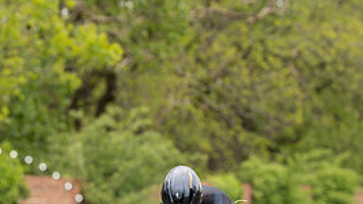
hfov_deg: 6.3
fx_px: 3291
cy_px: 205
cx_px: 193
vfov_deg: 3.5
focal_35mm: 342
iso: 400
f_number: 3.5
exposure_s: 1/1000
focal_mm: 150
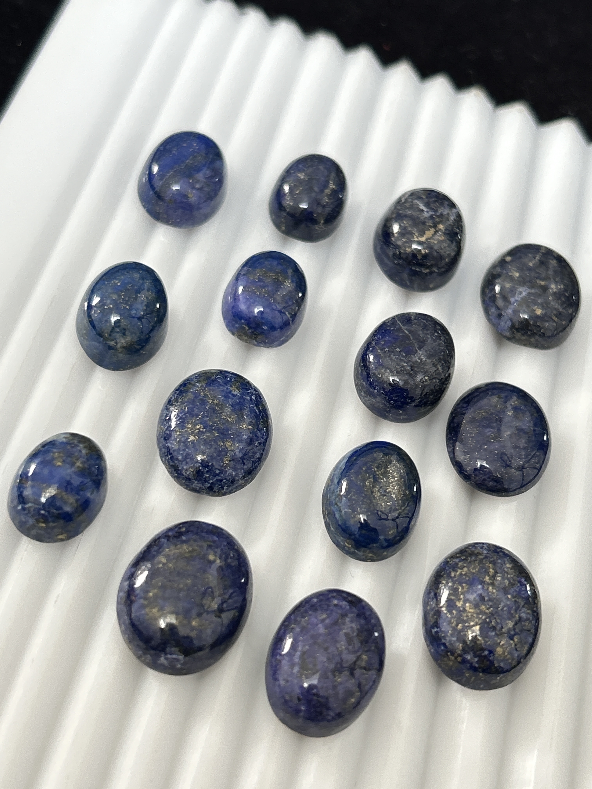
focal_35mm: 52
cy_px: 394
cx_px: 296
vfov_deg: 36.8
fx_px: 1186
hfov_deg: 28.0
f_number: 1.5
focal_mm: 5.7
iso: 125
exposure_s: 1/60
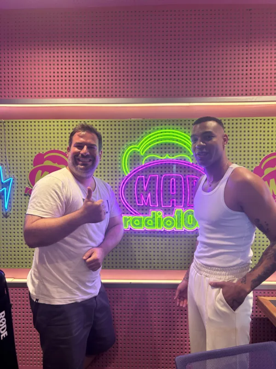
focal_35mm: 26
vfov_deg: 67.3
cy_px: 184
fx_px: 276
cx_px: 138
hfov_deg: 53.1
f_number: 1.5
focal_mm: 5.7
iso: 125
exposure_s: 1/115
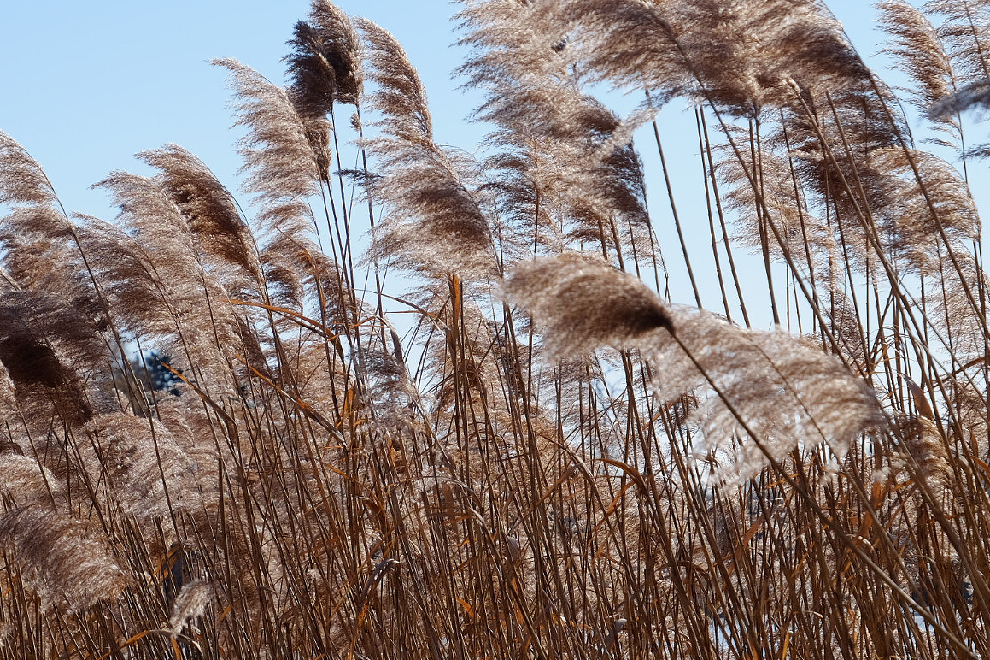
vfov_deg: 9.5
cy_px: 335
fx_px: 3986
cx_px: 324
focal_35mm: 145
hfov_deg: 14.1
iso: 400
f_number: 8
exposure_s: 1/750
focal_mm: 70.2
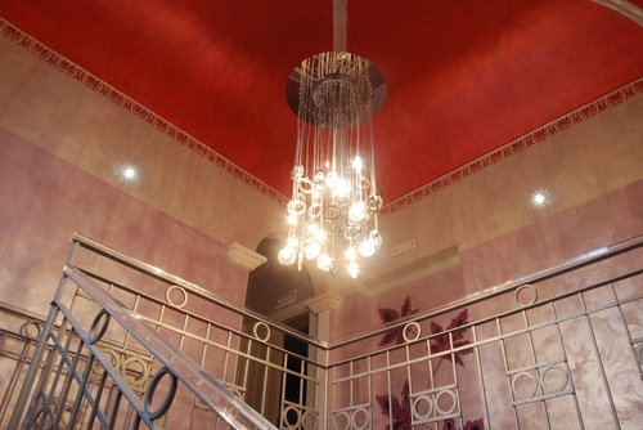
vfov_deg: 48.0
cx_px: 322
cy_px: 215
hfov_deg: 67.4
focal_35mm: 27
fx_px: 483
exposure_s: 1.6
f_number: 13
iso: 200
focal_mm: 18
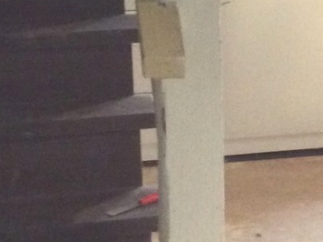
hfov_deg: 14.5
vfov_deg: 11.2
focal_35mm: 130
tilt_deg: -7.2
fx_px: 1211
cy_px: -25
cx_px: 430
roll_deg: +2.4
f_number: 2.4
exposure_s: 1/20
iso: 250
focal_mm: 3.3
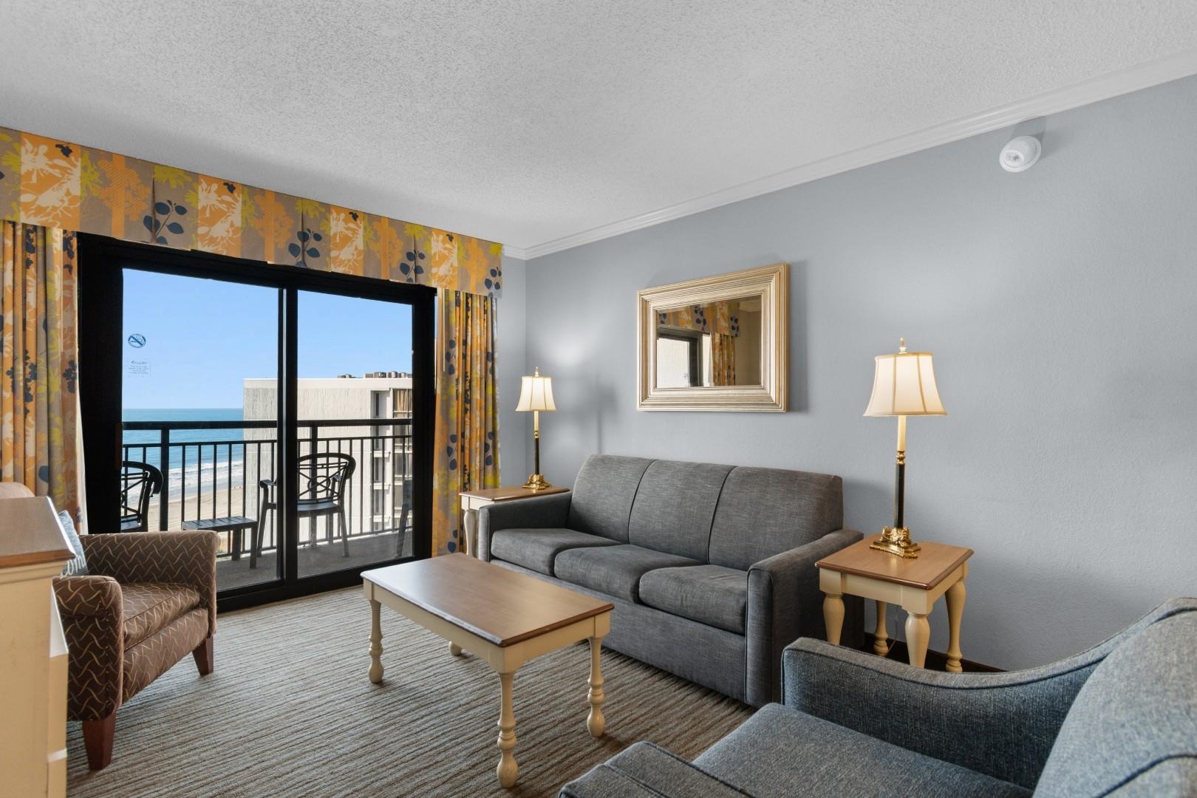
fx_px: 565
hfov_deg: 93.3
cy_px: 399
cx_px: 598
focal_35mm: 17
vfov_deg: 70.4
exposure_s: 1/3
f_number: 4.8
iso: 100
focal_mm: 11.5
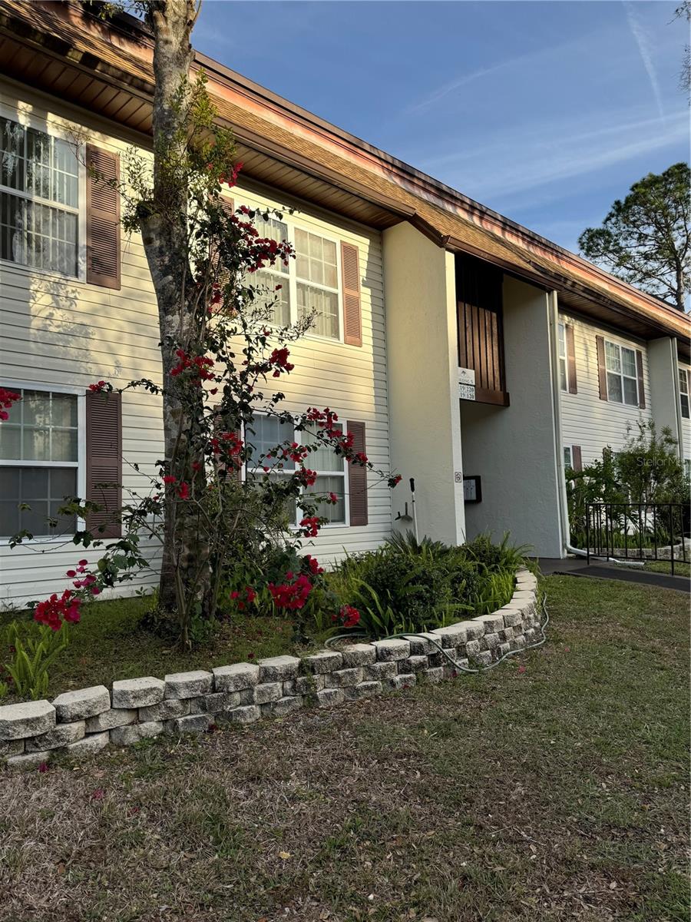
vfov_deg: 71.6
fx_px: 639
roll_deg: +2.3
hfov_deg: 56.8
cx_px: 346
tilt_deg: +3.7
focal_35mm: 24
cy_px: 461
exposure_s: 1/1869
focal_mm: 6.76
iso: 80
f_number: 1.78
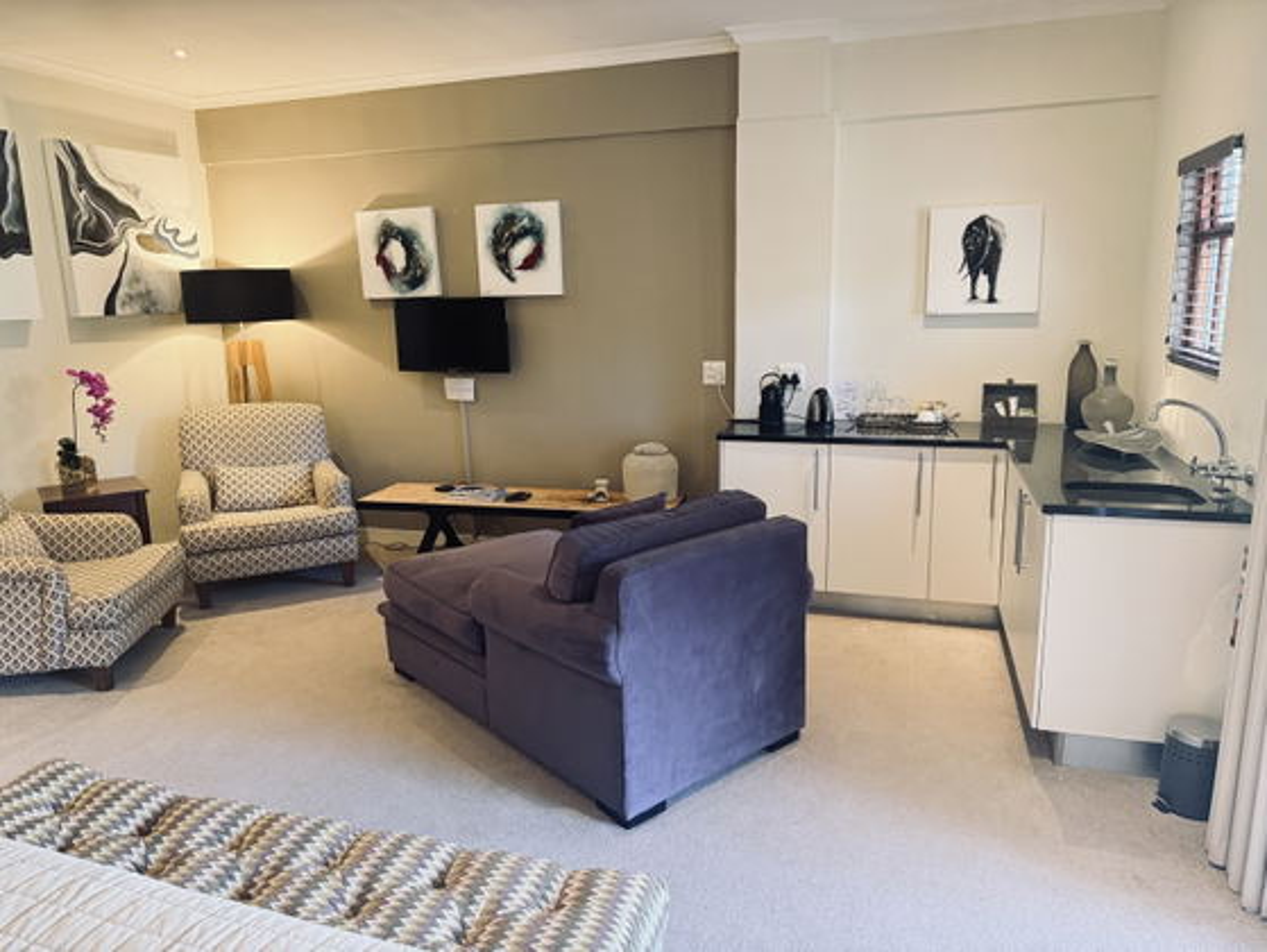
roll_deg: +1.3
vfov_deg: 56.9
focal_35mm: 24
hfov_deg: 71.6
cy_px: 476
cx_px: 634
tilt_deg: -10.2
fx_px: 879
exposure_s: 1/50
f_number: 1.78
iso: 400
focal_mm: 6.76
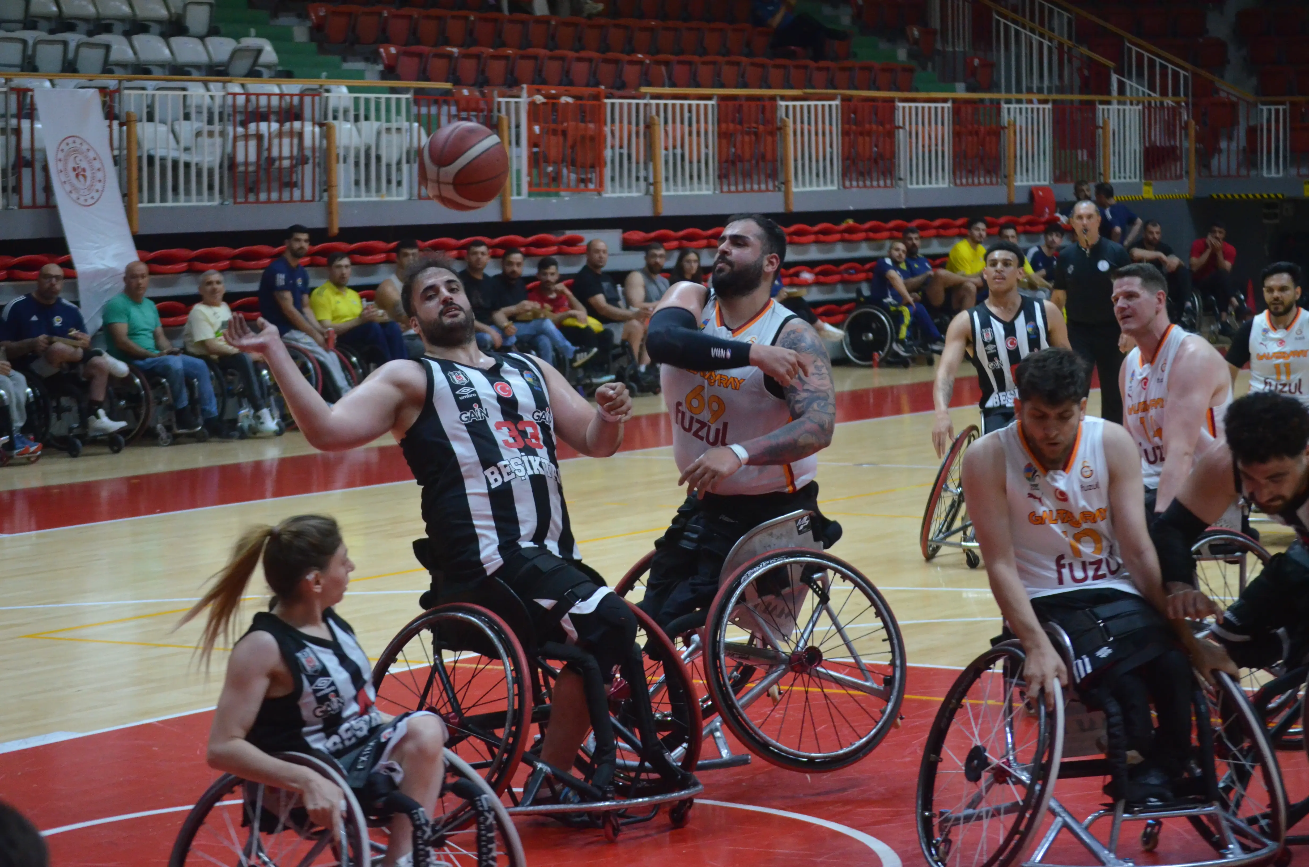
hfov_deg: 21.0
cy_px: 434
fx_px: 3538
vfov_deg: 14.0
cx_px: 654
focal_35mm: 98
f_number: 4.5
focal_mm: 65
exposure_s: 1/320
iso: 2500
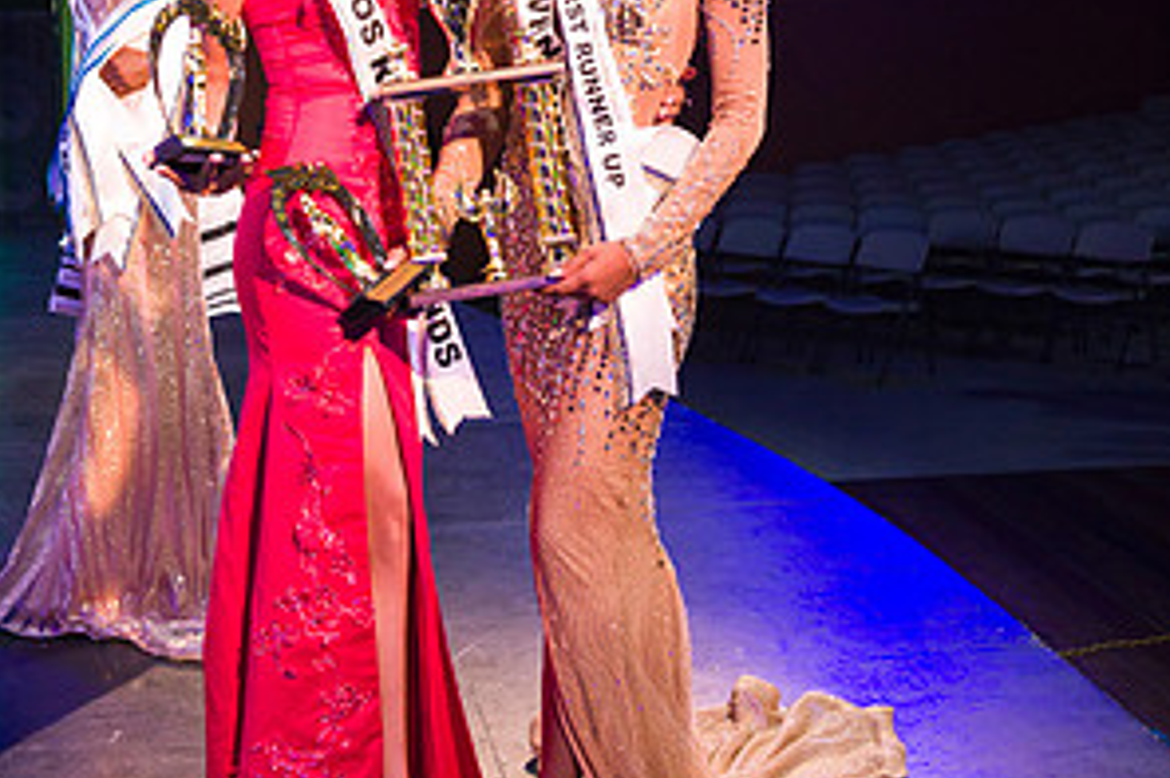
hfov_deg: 27.7
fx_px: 2371
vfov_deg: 18.4
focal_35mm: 73
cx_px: 589
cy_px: 83
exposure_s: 1/160
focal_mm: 48
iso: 4000
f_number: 5
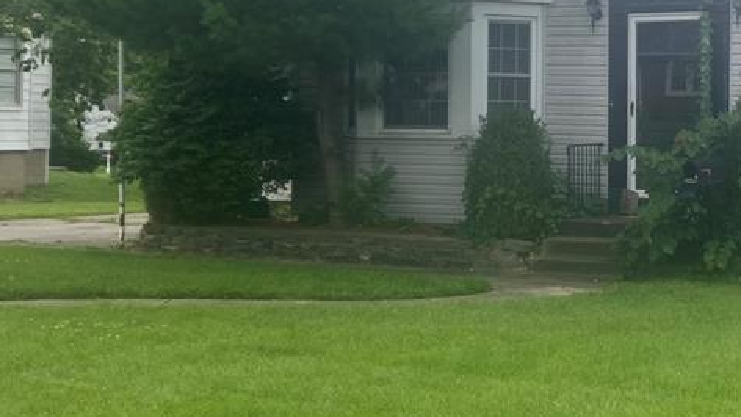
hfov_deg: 31.0
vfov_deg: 18.2
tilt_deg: +1.2
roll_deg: -1.3
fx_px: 1297
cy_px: 111
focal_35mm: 66
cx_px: 600
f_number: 1.8
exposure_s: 1/771
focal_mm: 3.99
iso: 32
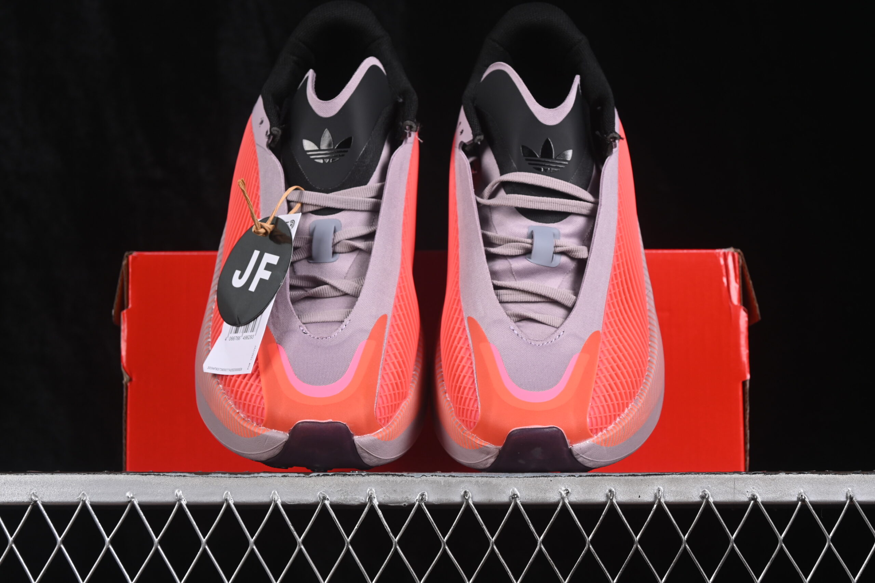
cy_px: 292
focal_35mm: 75
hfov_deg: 27.0
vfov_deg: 18.2
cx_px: 438
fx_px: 1823
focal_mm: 50
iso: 160
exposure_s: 1/80
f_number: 7.1
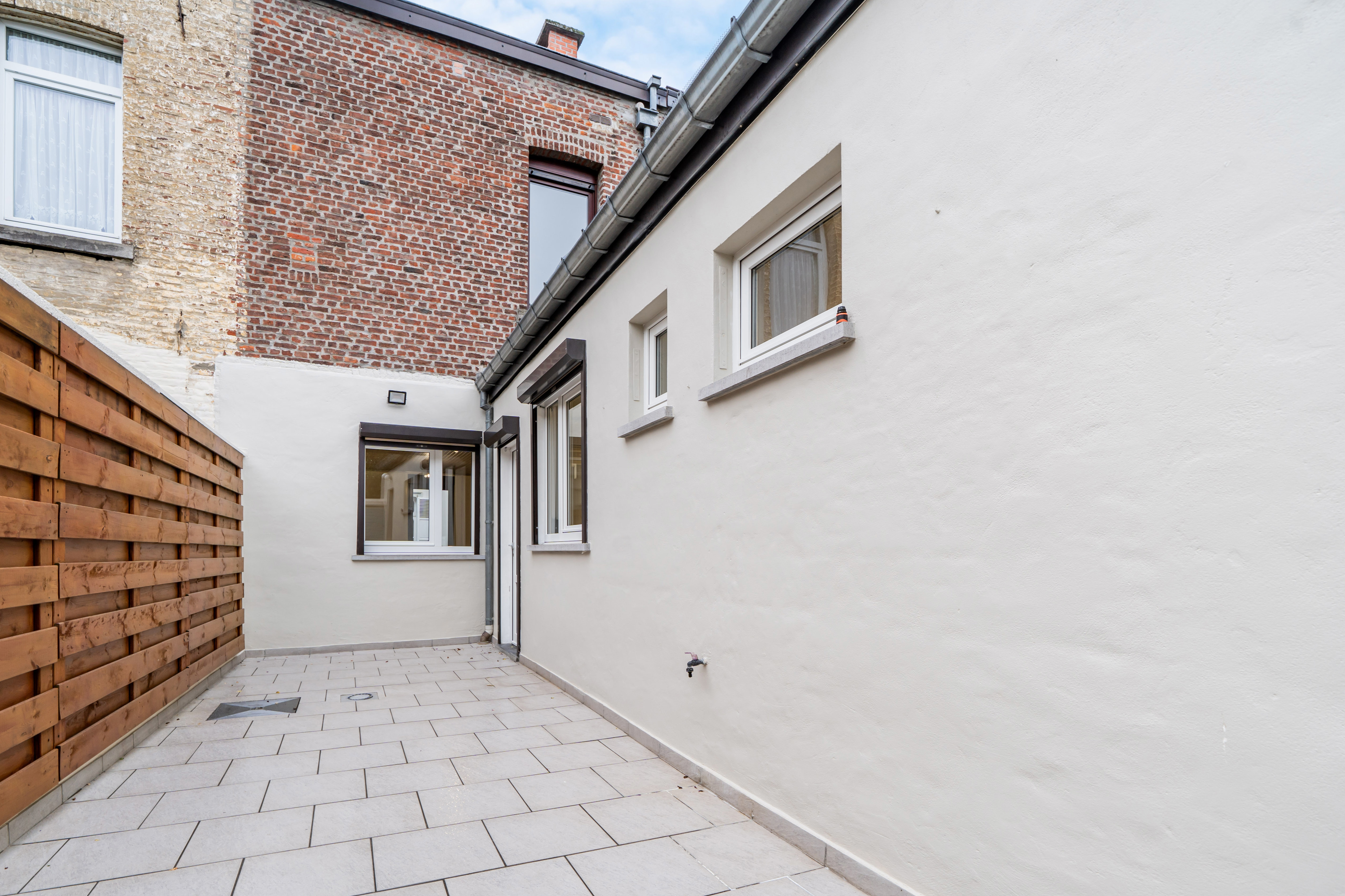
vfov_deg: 72.8
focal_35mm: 16
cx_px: 614
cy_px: 543
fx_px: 598
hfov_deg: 96.5
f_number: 7.1
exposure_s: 1/13
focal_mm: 13
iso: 100
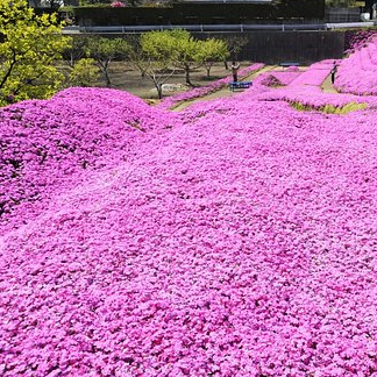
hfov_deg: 38.3
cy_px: 189
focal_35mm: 43
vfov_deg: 39.2
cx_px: 276
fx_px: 530
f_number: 10
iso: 320
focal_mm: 32
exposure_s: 1/400
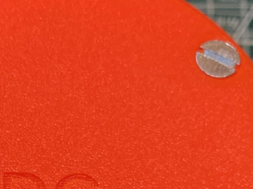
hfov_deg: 16.9
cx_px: 53
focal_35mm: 116
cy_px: 359
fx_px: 848
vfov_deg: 11.6
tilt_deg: -73.0
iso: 100
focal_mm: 4.25
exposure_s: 1/83
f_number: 1.8
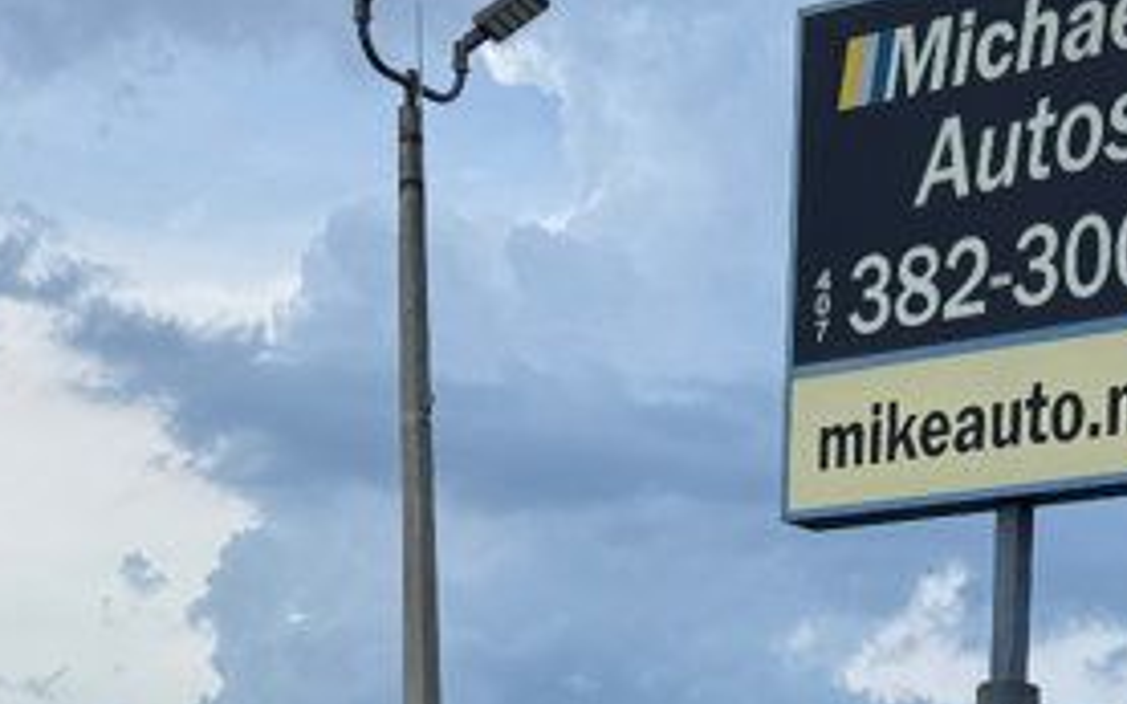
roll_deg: -2.8
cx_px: 993
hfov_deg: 21.6
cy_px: 1257
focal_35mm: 94
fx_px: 2887
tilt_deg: -3.1
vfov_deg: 12.7
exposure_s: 1/2703
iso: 80
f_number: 1.78
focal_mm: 6.76
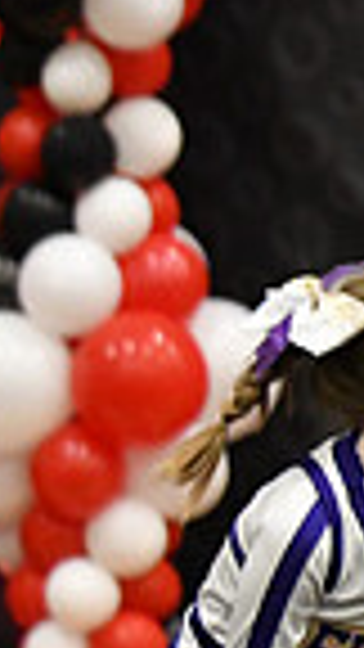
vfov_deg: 1.7
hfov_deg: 1.0
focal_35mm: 1263
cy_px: 376
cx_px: -921
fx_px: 21672
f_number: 2.8
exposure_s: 1/800
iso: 5000
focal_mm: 200
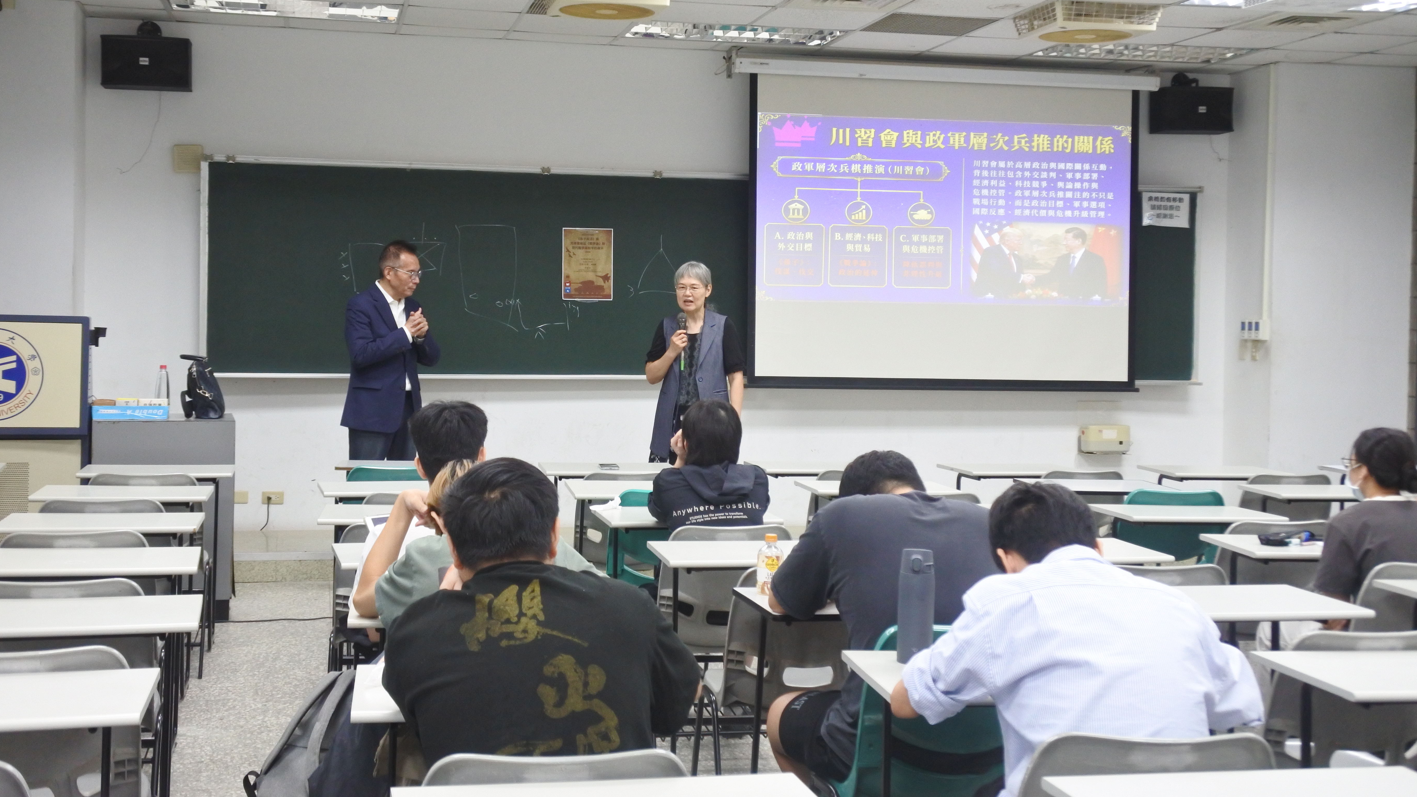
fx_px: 1766
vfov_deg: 25.4
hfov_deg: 43.7
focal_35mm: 47
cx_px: 700
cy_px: 332
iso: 1100
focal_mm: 16.5
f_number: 4.5
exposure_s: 1/60
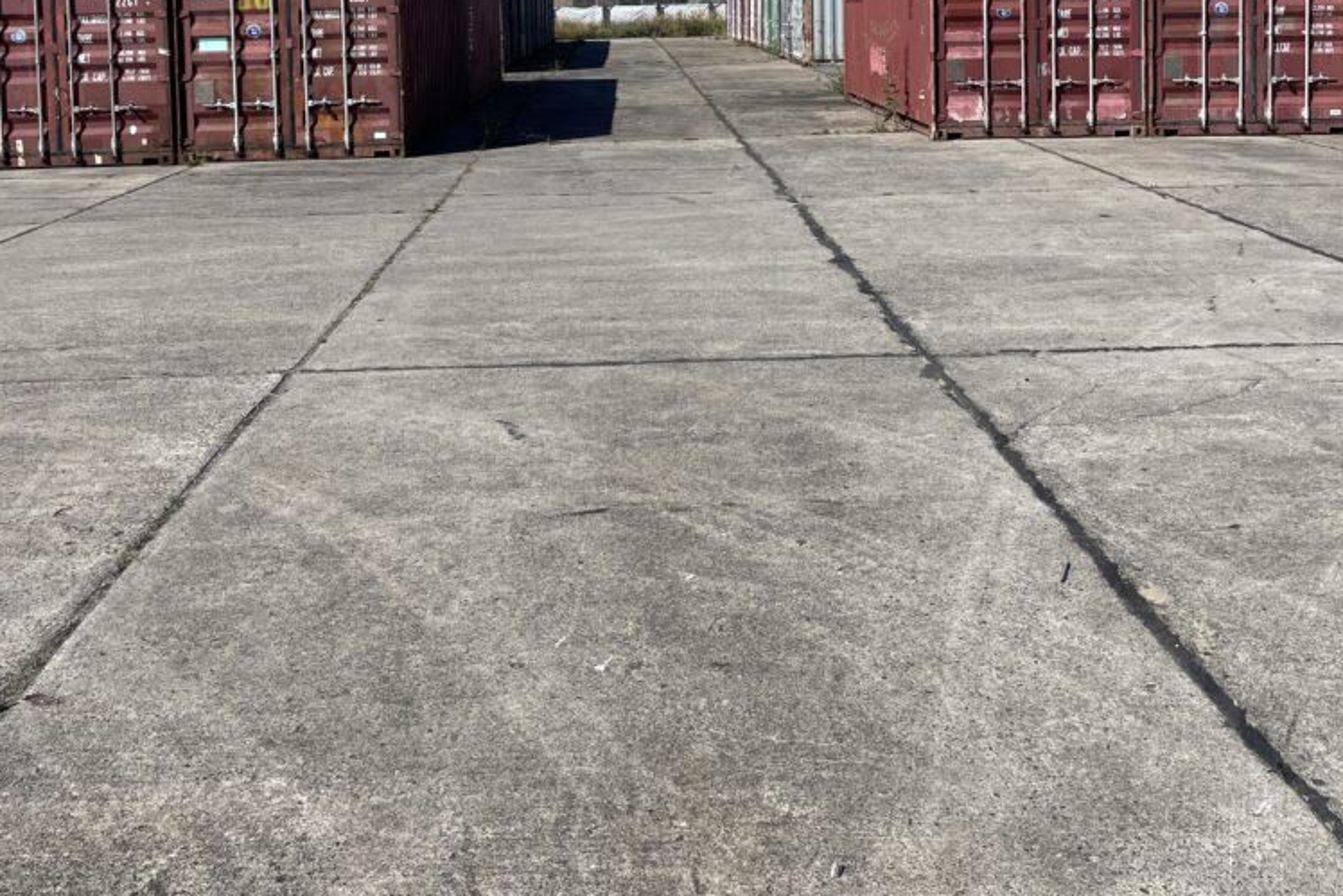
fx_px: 1380
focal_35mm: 37
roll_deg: +1.6
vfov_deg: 33.7
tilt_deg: -1.4
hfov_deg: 51.9
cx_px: 684
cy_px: 63
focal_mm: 4.2
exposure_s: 1/4651
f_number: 1.6
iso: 32
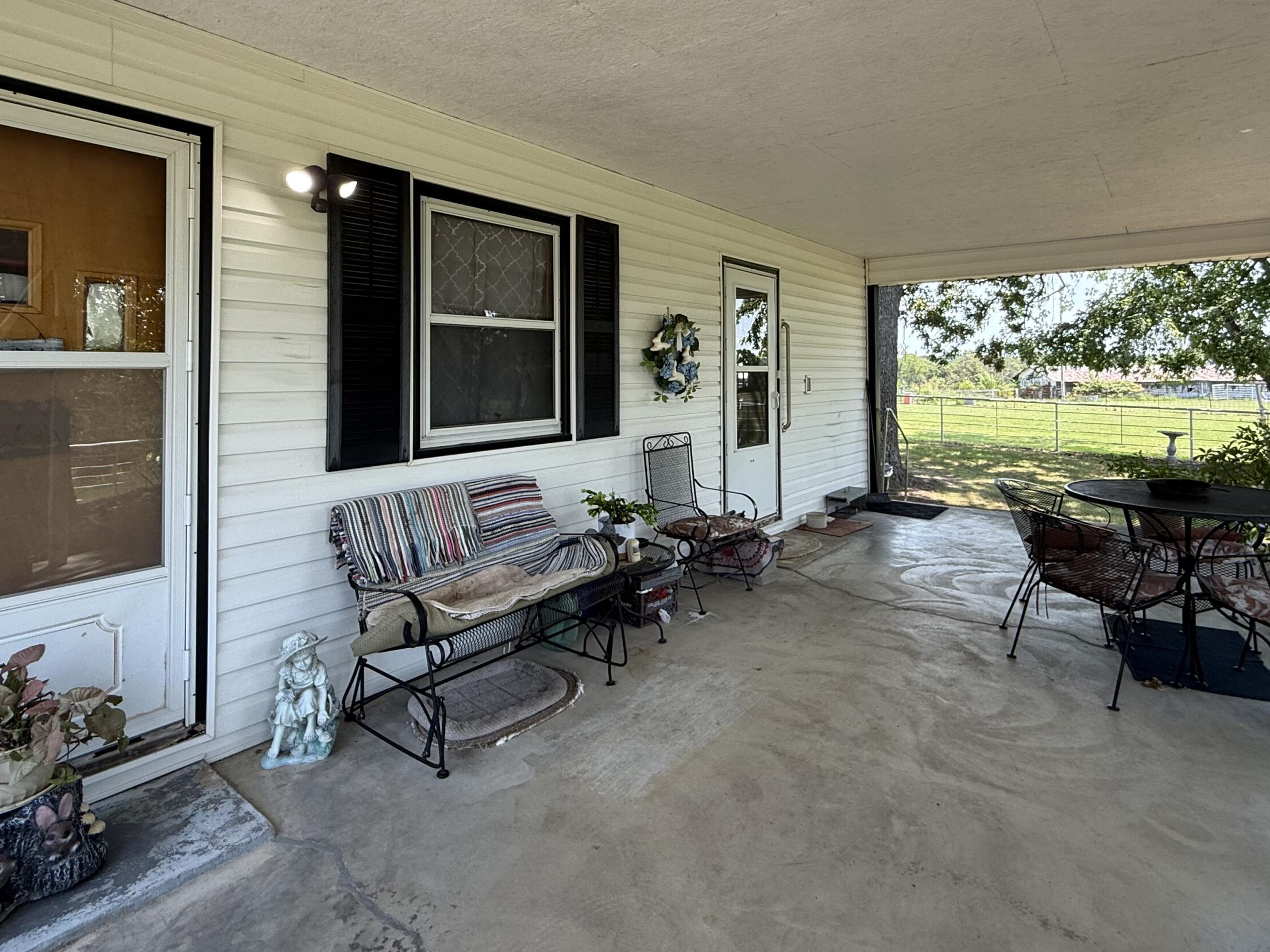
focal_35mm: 19
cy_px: 356
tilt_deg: +1.5
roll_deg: +0.2
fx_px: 697
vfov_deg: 67.6
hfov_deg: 84.6
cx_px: 672
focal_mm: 2.22
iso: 64
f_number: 2.2
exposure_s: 1/235
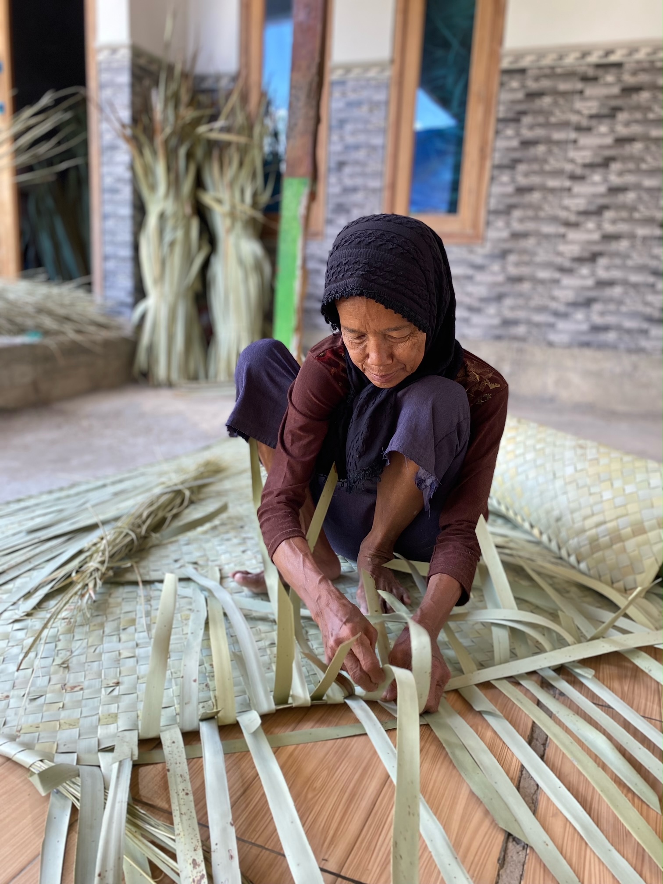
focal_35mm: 26
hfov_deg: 53.1
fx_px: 664
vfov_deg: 67.3
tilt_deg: -11.8
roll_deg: -2.2
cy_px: 442
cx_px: 332
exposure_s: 1/121
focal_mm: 4.25
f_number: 1.8
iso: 100
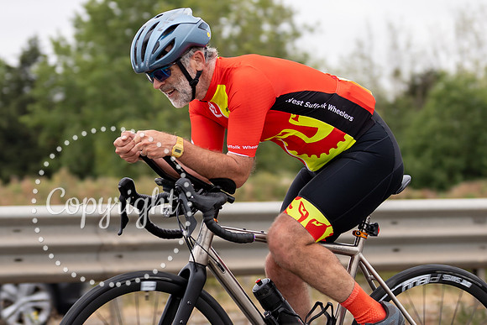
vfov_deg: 7.2
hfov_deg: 10.8
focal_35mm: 190
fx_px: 2565
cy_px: 202
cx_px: 238
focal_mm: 70
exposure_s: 1/800
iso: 100
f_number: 2.8
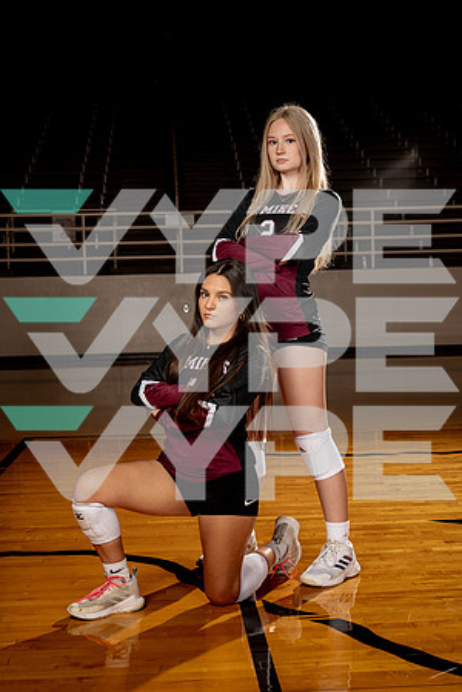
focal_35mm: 53
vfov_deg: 37.5
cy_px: 346
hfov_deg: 25.5
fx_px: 1020
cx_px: 231
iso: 100
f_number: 5.6
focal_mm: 53
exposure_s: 1/250
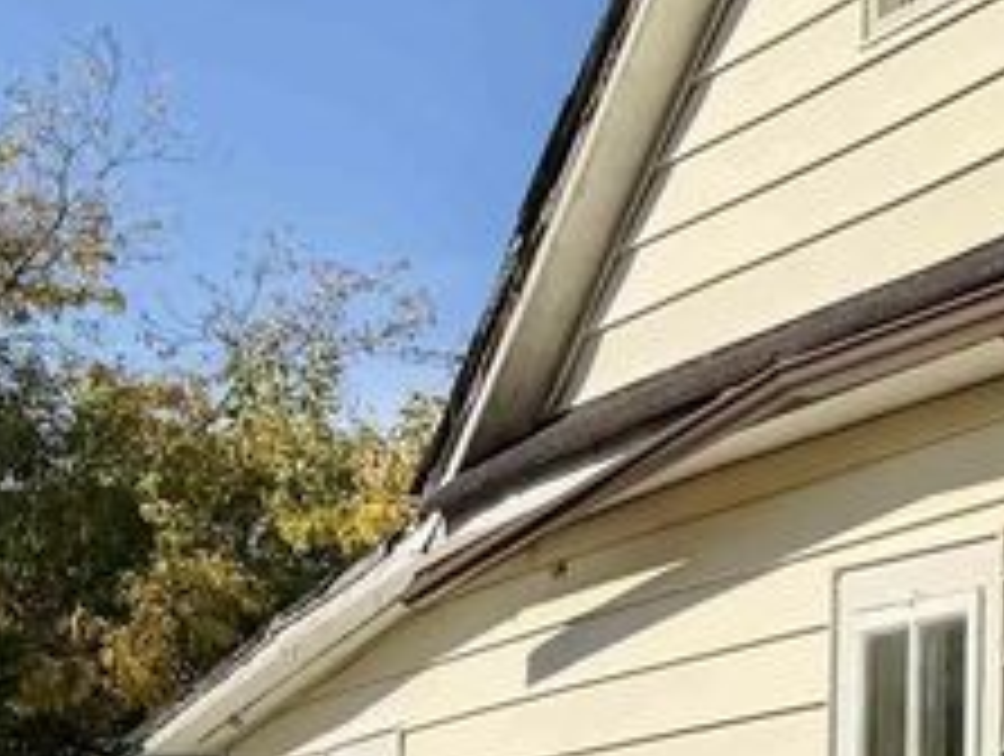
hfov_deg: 15.1
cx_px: 1891
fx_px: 3196
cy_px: 418
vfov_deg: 13.5
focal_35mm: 110
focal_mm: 6.76
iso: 80
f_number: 1.78
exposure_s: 1/5319
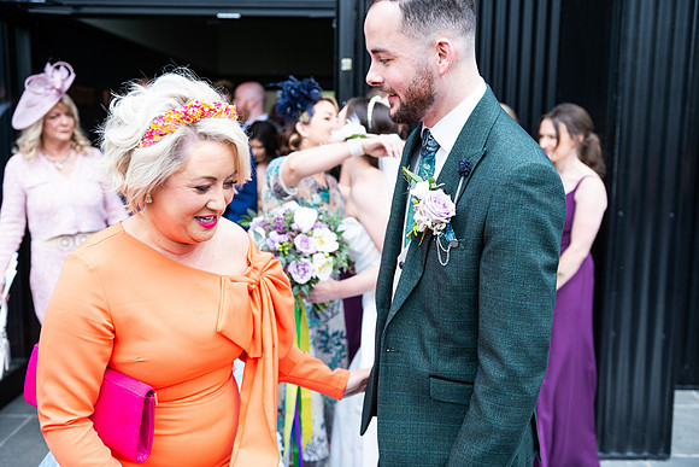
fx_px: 738
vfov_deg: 35.1
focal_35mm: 38
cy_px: 234
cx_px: 350
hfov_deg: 50.7
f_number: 3.5
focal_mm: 38
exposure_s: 1/200
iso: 125
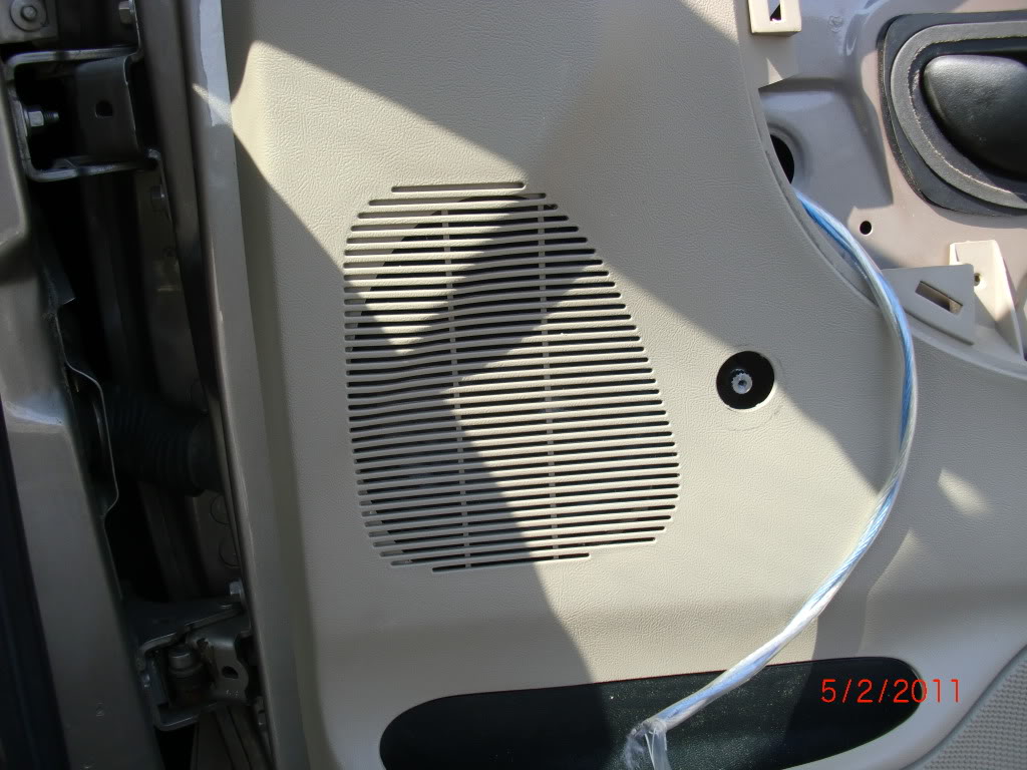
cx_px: 514
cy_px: 385
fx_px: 1068
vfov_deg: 39.7
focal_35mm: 36
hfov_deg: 51.4
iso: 64
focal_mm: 6.3
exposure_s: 1/250
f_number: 2.8
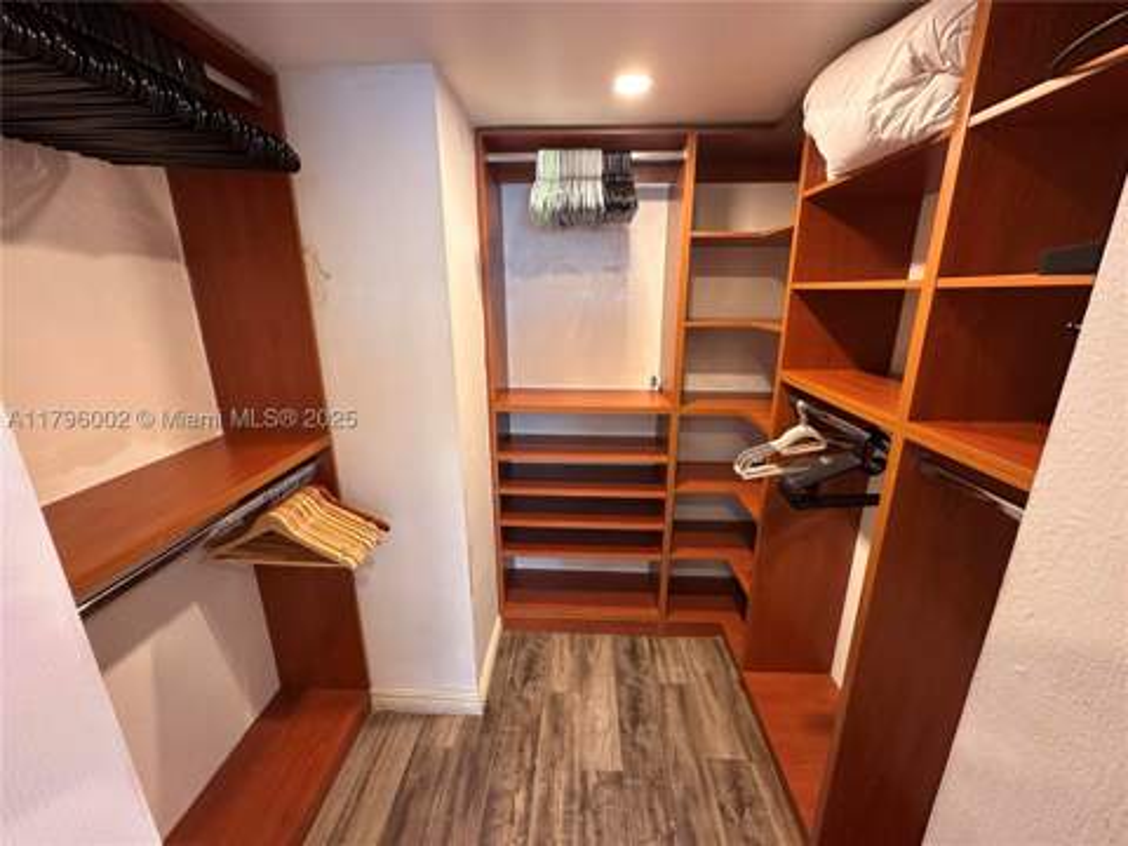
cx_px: 564
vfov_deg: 85.7
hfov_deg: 102.1
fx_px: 456
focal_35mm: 14
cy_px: 423
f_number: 2.2
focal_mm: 2.22
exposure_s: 1/60
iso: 250
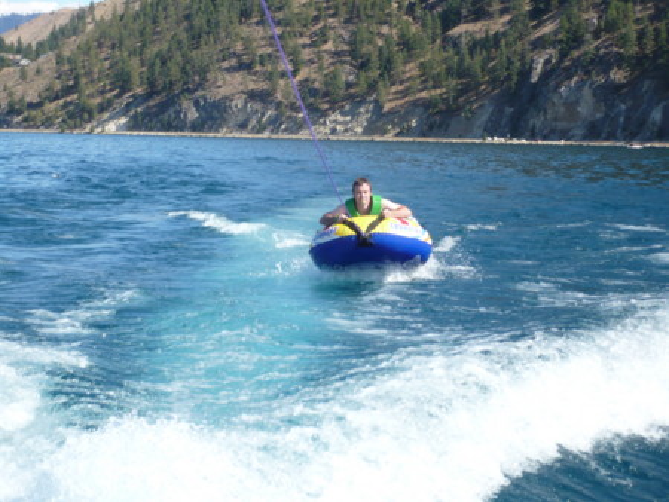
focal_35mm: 103
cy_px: 251
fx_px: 1992
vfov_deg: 14.4
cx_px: 334
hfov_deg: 19.1
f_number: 4.9
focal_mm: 17
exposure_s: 1/320
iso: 100
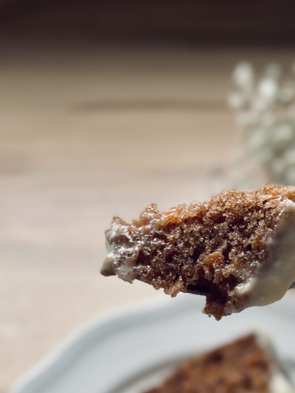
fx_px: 1000
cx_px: 230
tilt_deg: -52.9
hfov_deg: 16.7
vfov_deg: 21.7
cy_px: 356
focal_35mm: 88
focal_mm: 6.86
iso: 64
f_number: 1.78
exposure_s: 1/169
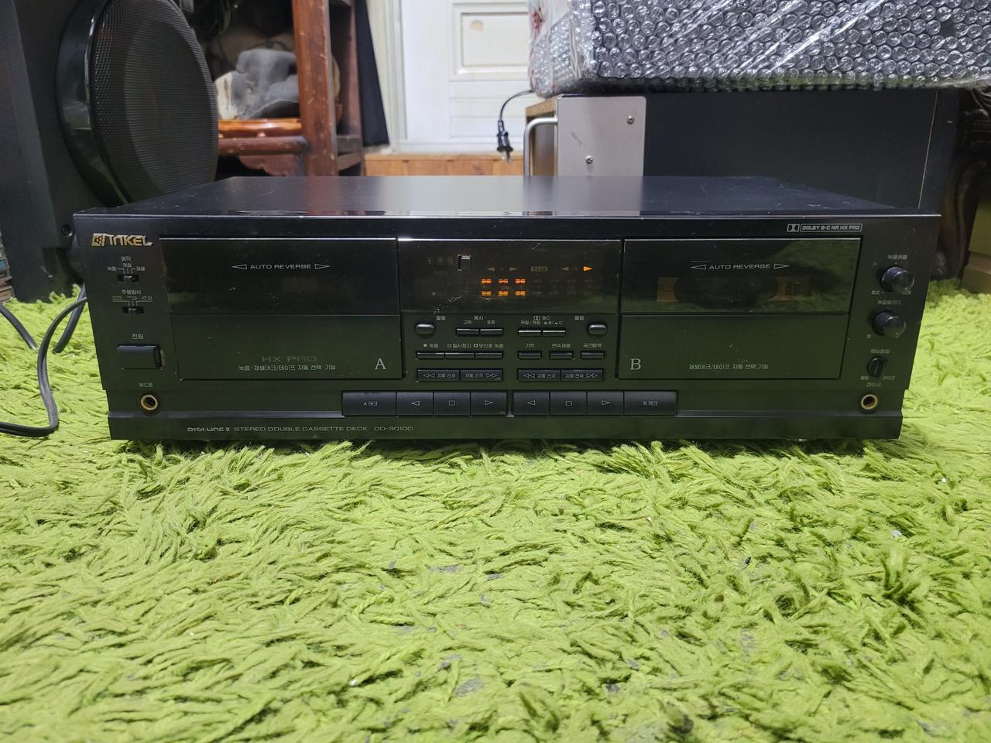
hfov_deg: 67.3
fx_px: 744
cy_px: 372
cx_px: 496
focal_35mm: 26
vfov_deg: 53.1
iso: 320
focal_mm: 5.4
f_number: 1.8
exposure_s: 1/40
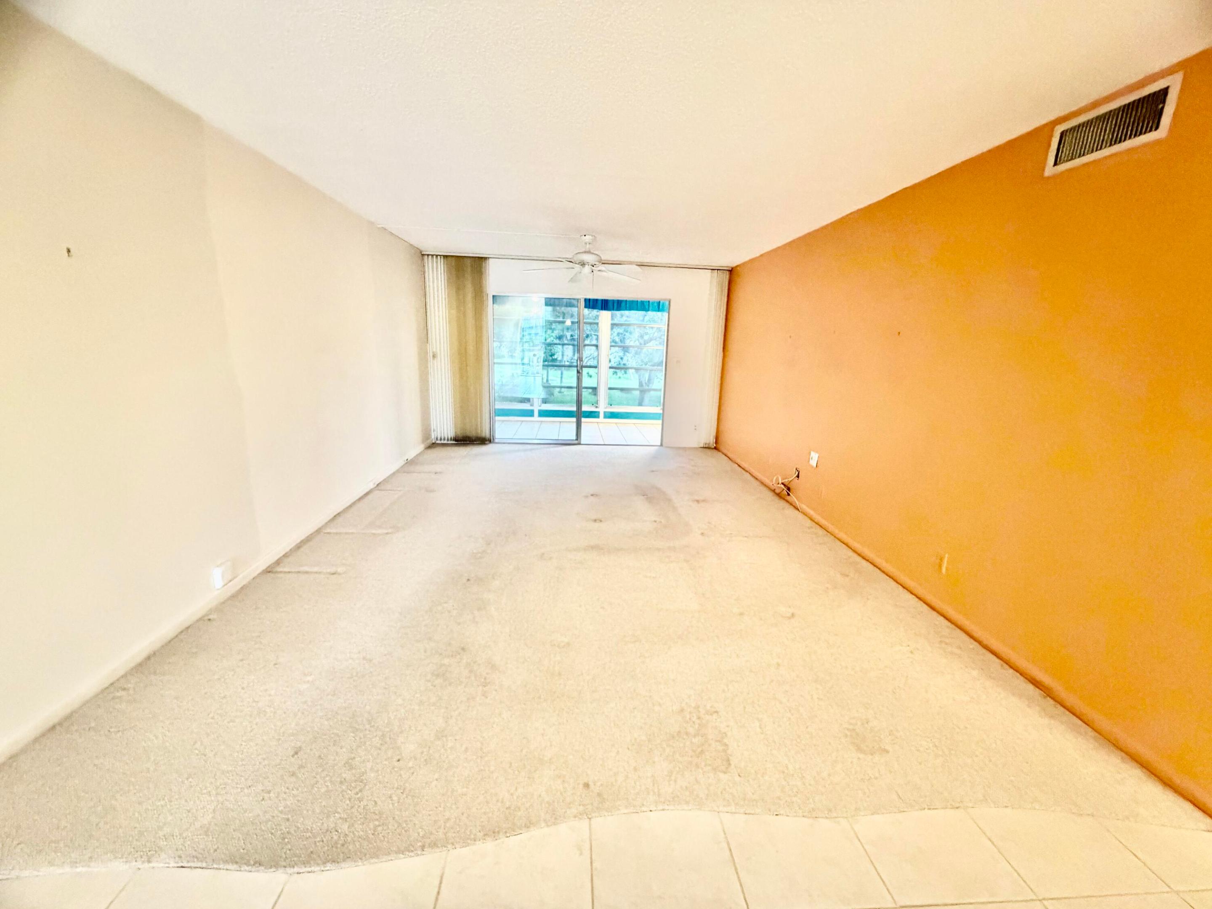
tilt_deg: -12.9
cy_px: 454
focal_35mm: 14
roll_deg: -2.0
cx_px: 606
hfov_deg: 102.1
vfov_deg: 85.7
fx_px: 490
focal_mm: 2.22
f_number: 2.2
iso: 1000
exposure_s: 1/40
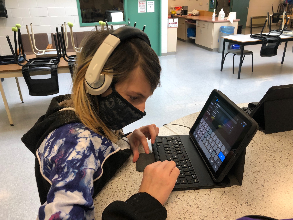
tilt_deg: -24.1
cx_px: 146
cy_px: 110
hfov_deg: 63.4
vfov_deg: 49.7
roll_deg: +1.7
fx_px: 237
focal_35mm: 28
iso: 40
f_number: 1.8
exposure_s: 1/30
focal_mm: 3.99
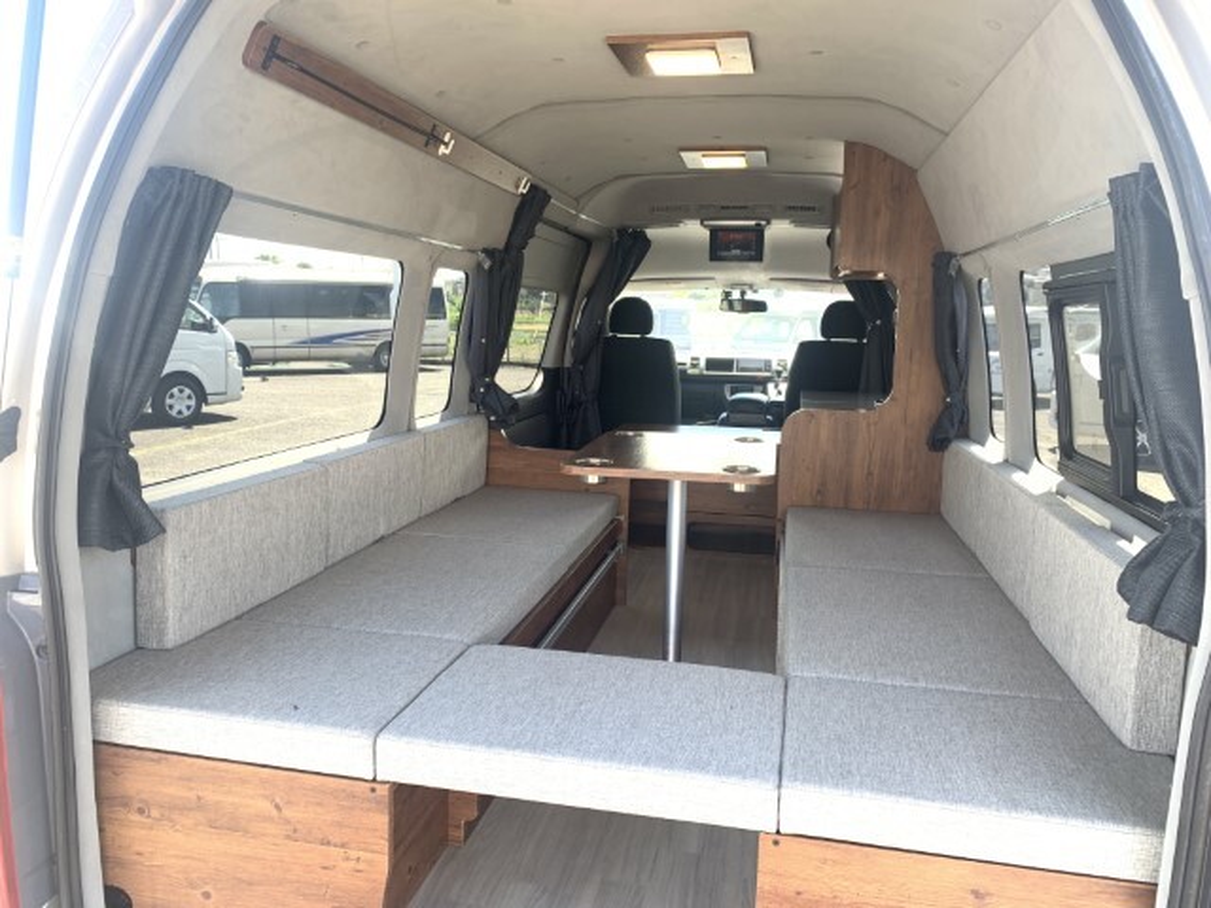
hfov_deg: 67.3
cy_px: 454
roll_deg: -1.0
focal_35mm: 26
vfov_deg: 53.1
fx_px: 910
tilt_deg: -9.3
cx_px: 606
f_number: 1.8
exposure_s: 1/122
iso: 32
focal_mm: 4.25
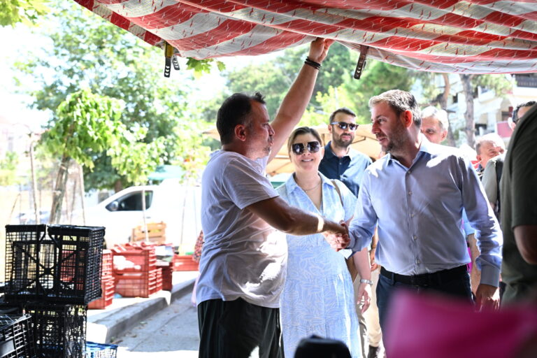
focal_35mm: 42
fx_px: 626
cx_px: 268
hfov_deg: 46.4
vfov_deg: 31.9
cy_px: 179
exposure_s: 1/1000
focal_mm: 42
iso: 1250
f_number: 4
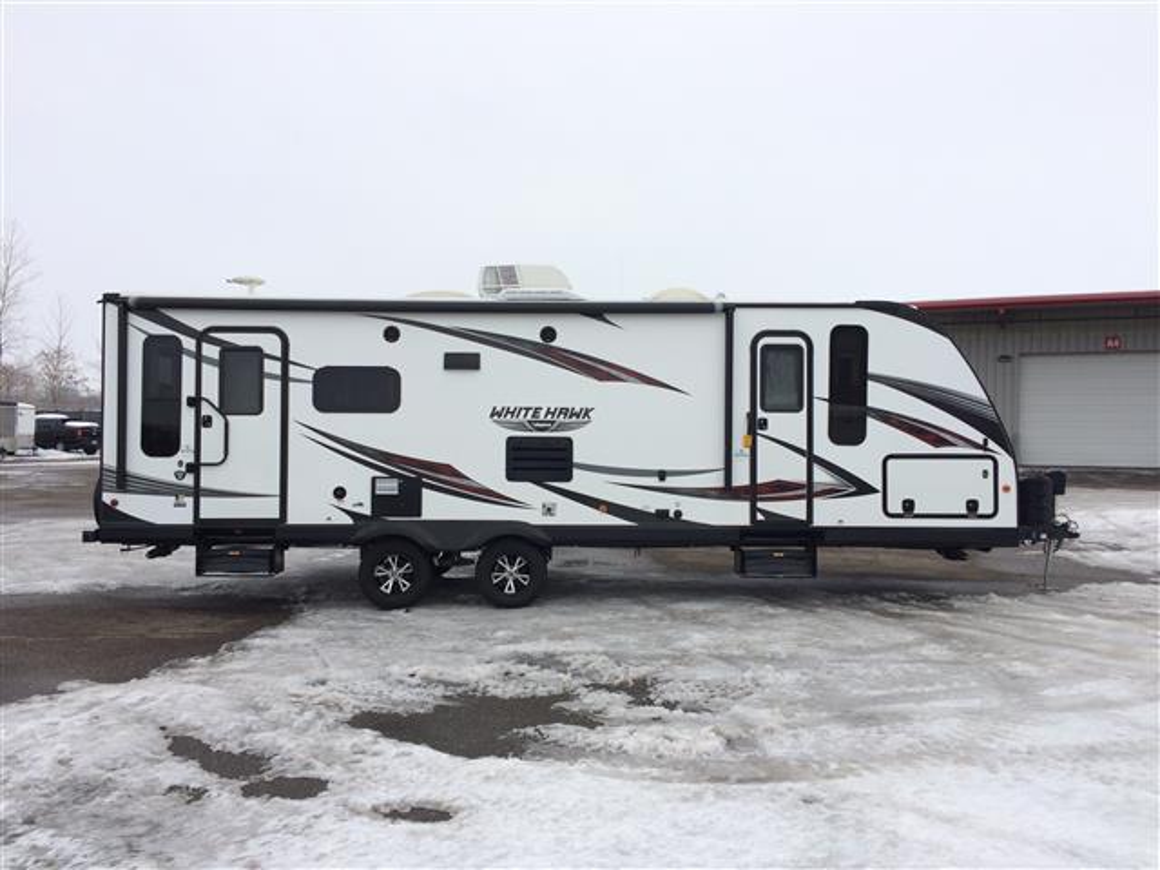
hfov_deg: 61.7
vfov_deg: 48.2
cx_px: 580
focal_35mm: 29
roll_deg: +1.2
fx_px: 972
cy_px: 435
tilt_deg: -2.0
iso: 32
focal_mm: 4.15
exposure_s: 1/1642
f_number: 2.2
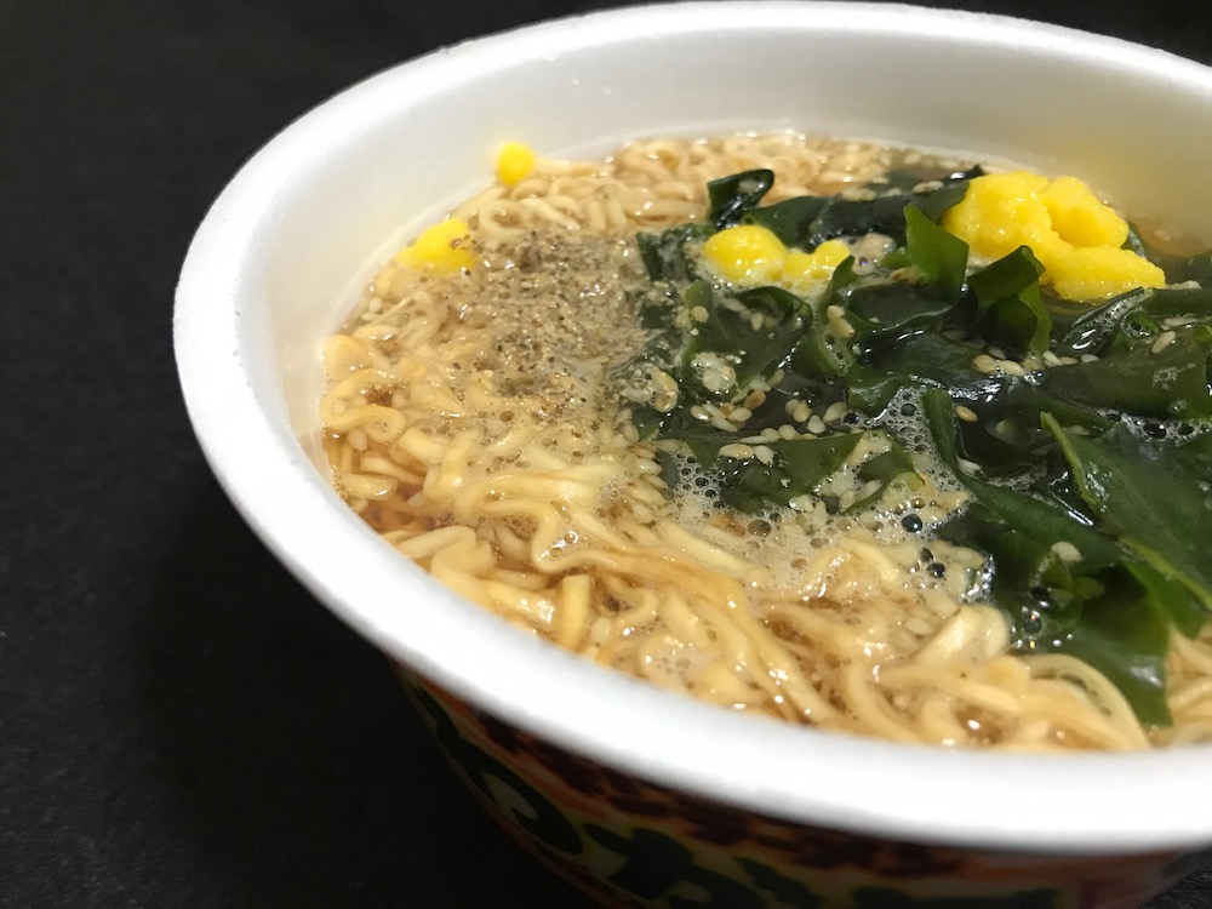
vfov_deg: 49.7
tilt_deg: -41.4
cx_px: 606
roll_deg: +0.5
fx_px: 980
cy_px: 454
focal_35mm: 28
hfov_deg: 63.4
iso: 80
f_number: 1.8
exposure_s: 1/15
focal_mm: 3.99
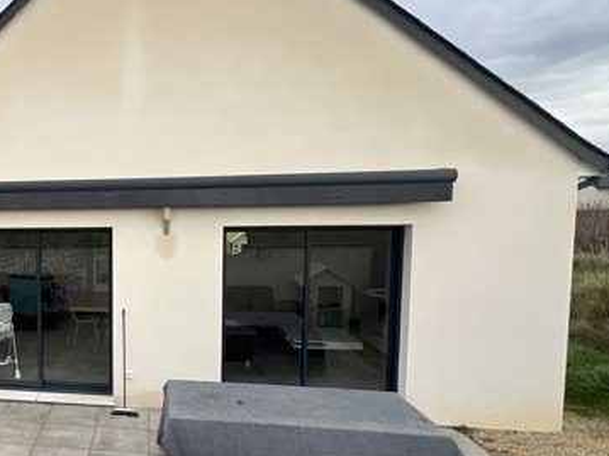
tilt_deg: -5.6
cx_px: 37
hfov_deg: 52.4
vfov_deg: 48.1
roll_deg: +1.6
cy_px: 251
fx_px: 510
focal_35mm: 29
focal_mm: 1.57
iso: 32
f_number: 1.8
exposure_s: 1/336
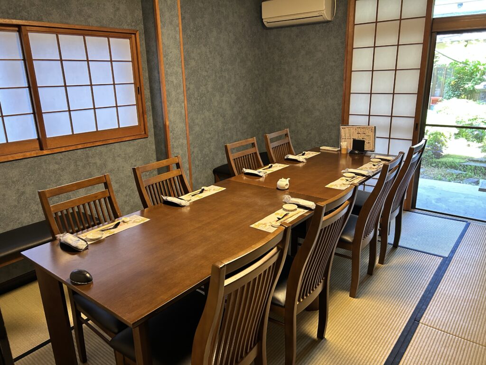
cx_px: 243
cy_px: 182
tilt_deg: -17.1
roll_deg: +1.4
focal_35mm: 26
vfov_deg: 53.1
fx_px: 365
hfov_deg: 67.3
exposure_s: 1/60
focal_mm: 5.7
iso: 160
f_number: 1.5
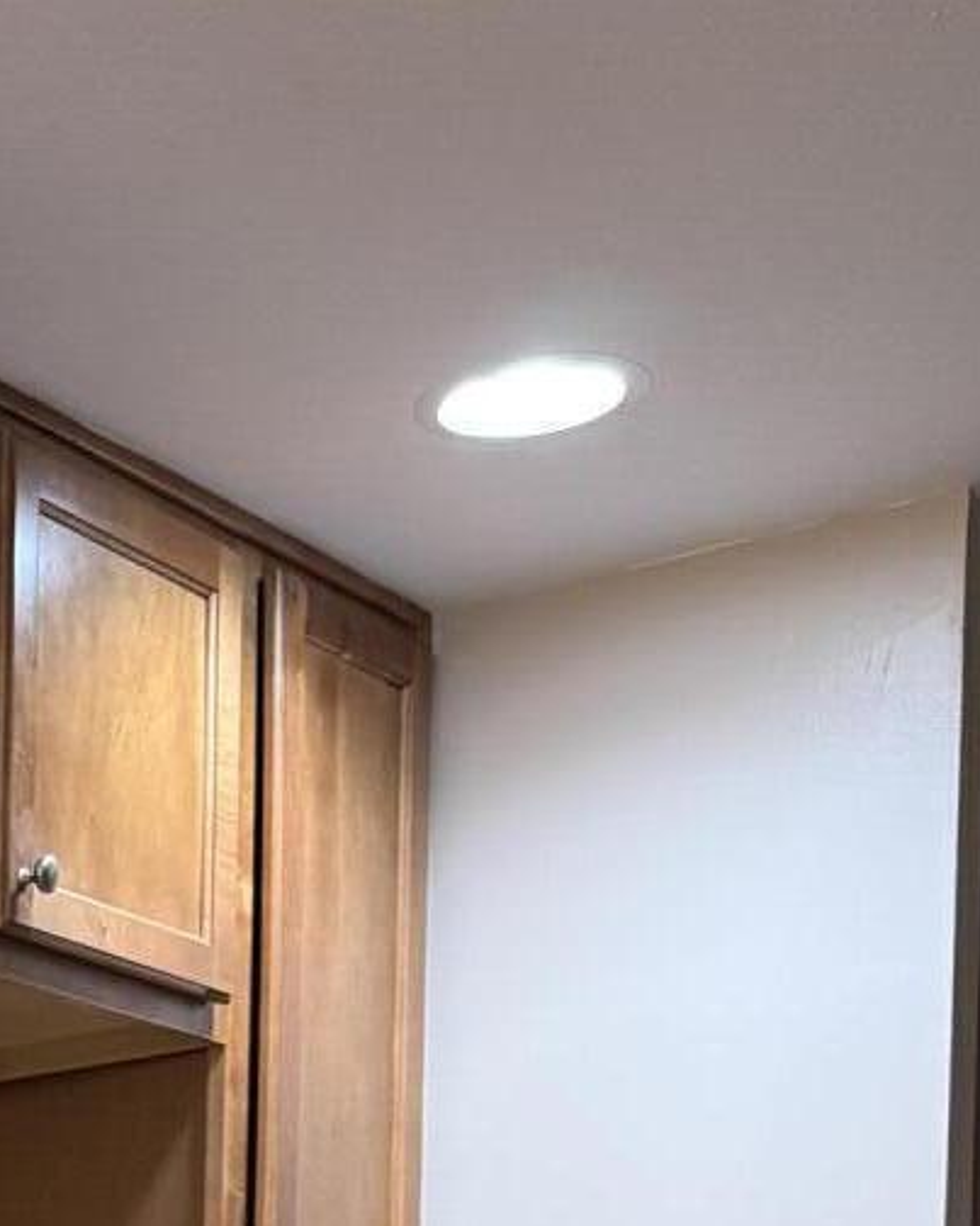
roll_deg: +0.2
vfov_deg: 17.6
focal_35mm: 93
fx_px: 3373
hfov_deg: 14.8
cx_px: -691
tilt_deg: -3.6
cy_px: 2036
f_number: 1.78
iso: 320
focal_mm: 6.76
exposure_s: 1/60
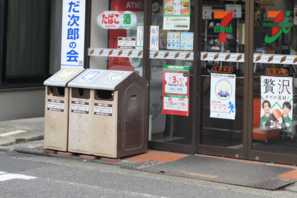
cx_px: 311
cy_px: -5
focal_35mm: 92
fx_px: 759
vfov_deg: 14.6
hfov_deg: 21.2
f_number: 7.1
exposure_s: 1/125
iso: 200
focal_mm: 41
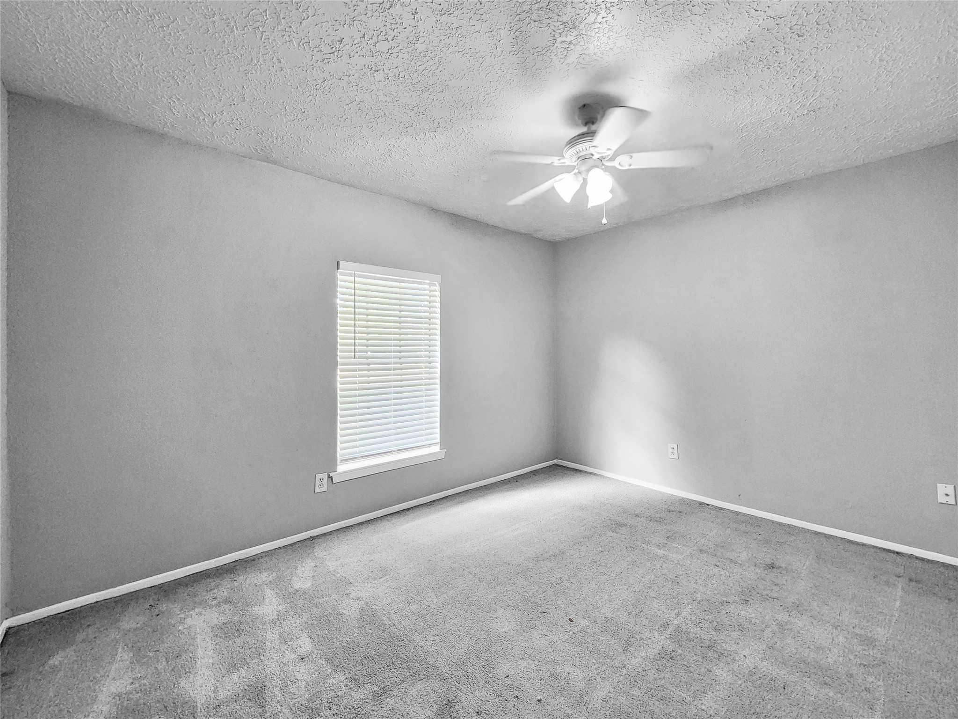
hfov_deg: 106.2
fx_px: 360
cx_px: 479
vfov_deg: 89.9
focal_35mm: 13
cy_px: 360
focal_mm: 2.2
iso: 320
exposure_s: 1/60
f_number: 2.2
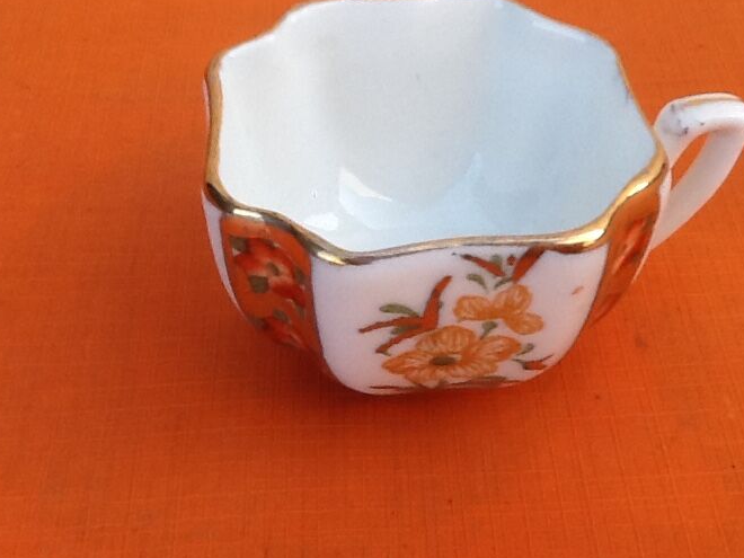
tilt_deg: -43.9
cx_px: 435
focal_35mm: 64
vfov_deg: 22.9
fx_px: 1376
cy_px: 230
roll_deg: +1.3
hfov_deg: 30.2
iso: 40
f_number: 2.4
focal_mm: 2.03
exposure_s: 1/139
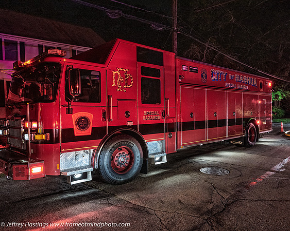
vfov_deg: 52.0
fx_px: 238
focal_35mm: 28
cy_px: 115
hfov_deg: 62.8
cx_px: 150
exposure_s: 1/160
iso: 3600
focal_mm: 24
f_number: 4
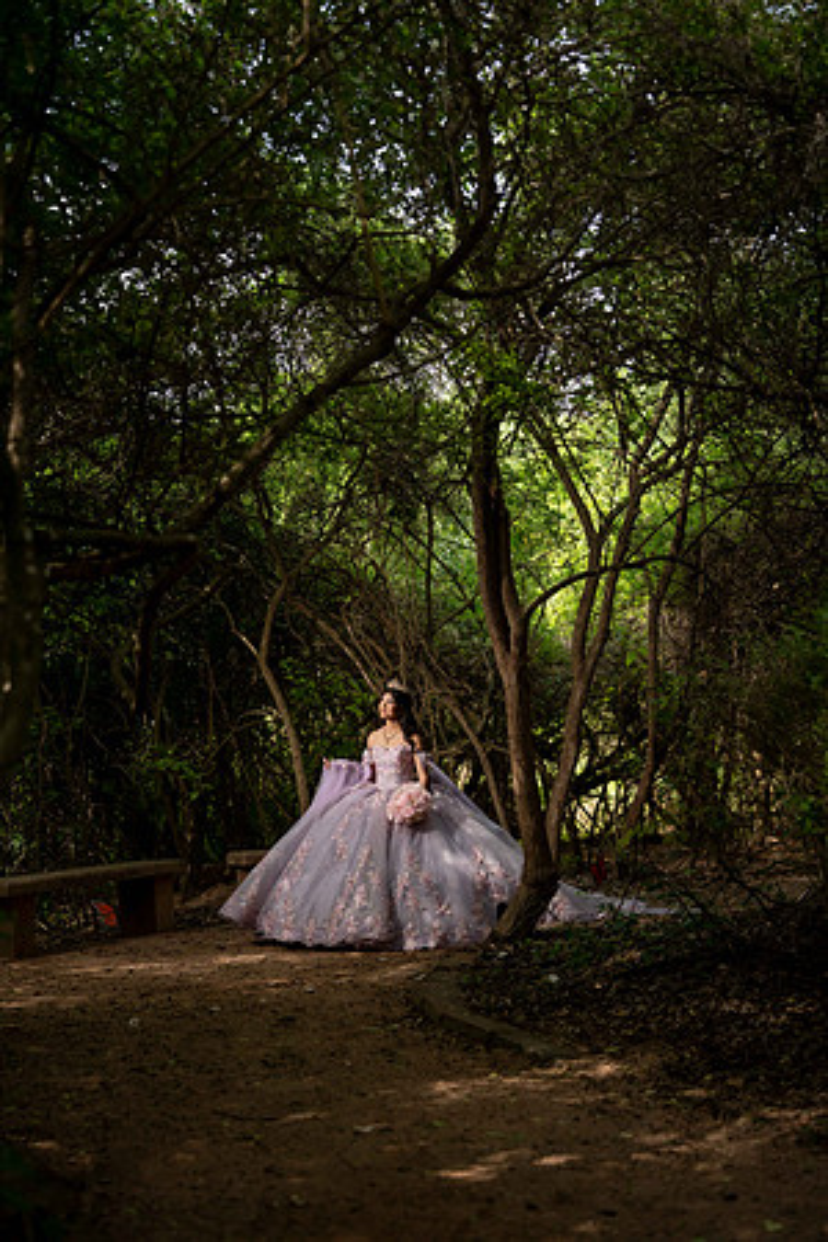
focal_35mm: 43
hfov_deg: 31.2
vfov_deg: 45.4
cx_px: 414
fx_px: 1483
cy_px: 621
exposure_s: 1/800
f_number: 2.2
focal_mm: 43
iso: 160
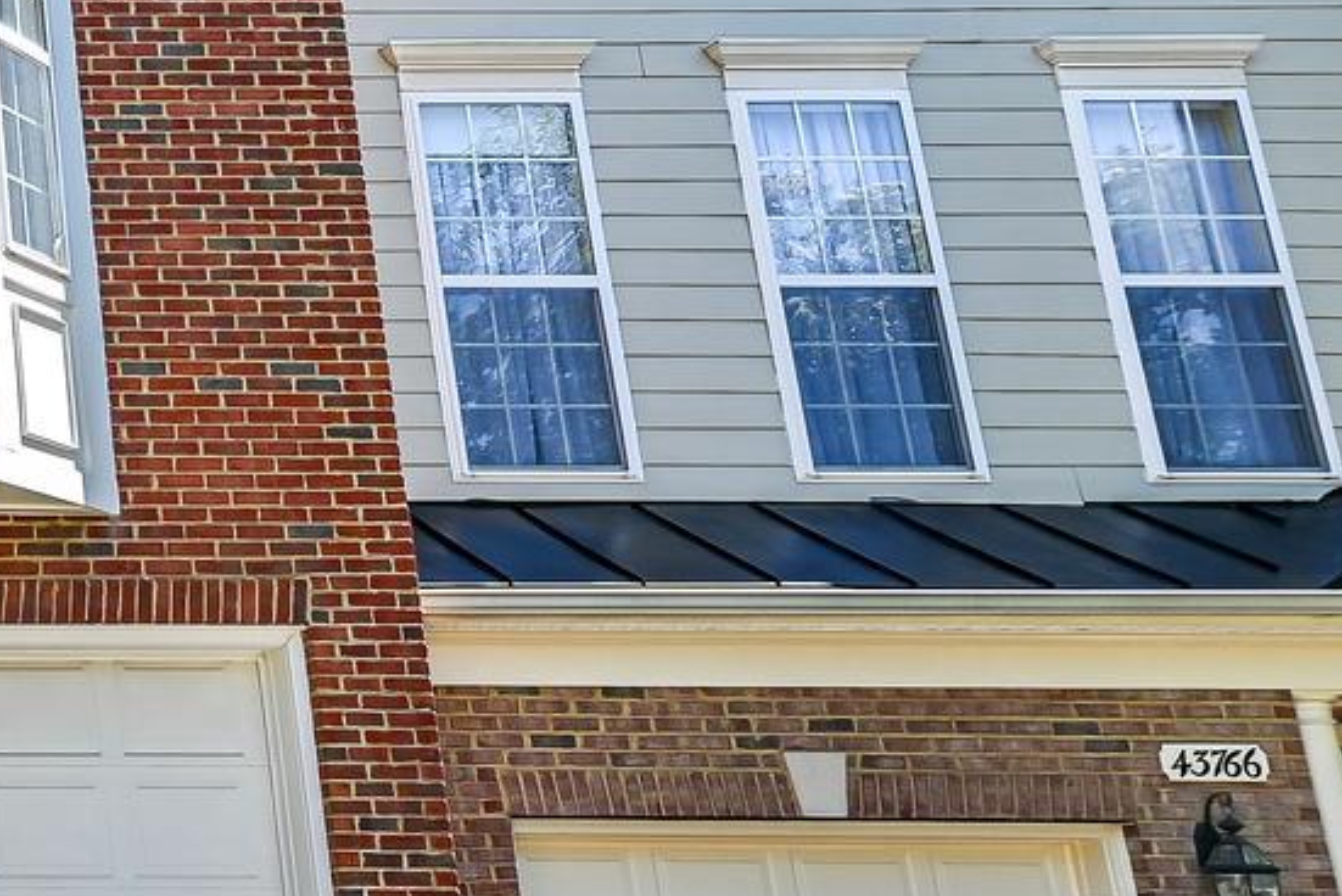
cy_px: 74
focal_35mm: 52
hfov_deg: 27.7
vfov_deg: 25.2
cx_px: -616
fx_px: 1939
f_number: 6.3
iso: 100
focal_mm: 14
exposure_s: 1/320
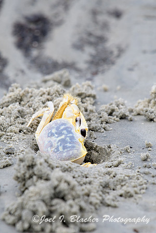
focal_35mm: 750
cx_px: 78
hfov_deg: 1.8
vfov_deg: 2.7
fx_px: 4875
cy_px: 116
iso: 720
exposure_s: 1/1000
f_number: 7.1
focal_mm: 500
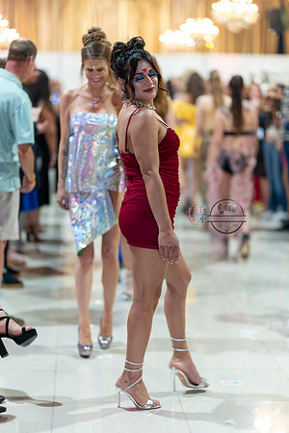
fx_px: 1023
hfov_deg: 16.1
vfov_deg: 23.9
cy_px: 216
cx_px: 144
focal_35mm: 85
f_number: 1.4
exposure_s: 1/160
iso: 400
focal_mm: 85
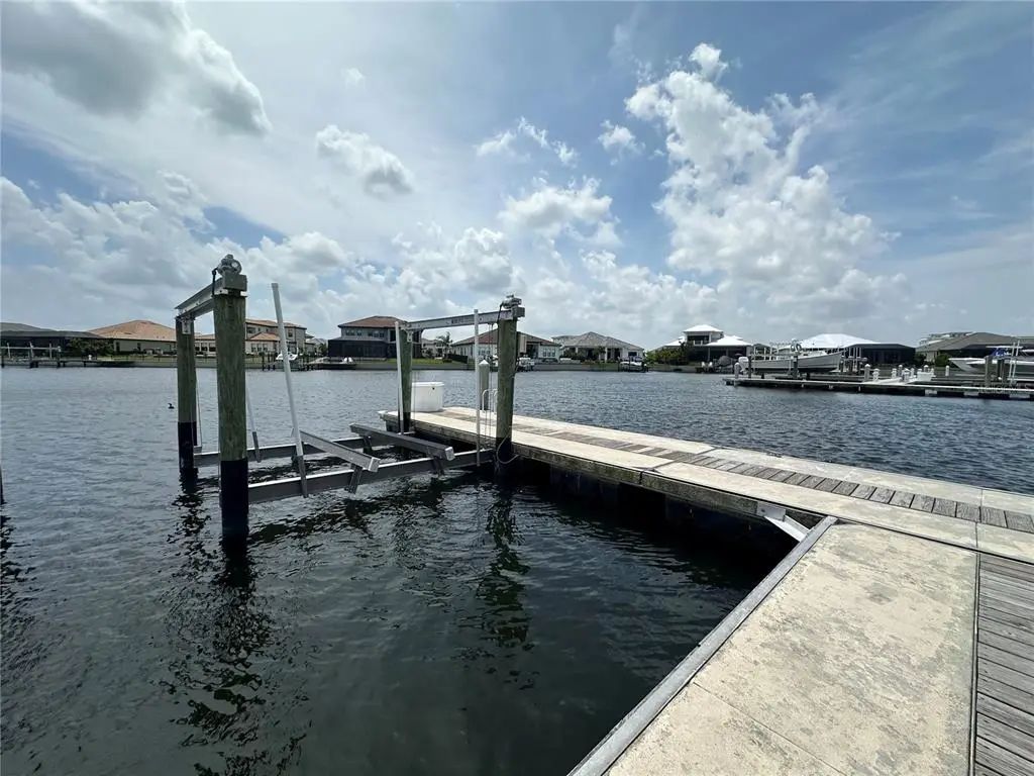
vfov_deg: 85.7
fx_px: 418
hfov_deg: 102.1
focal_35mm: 14
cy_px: 388
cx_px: 517
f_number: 2.2
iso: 50
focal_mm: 2.22
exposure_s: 1/4132
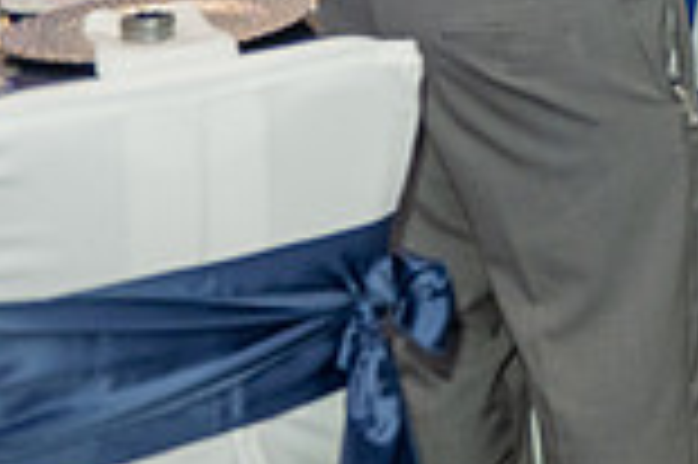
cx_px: 1112
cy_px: -295
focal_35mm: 90
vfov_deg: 13.9
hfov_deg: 19.2
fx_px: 1743
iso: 1600
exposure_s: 1/160
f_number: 3.5
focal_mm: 24
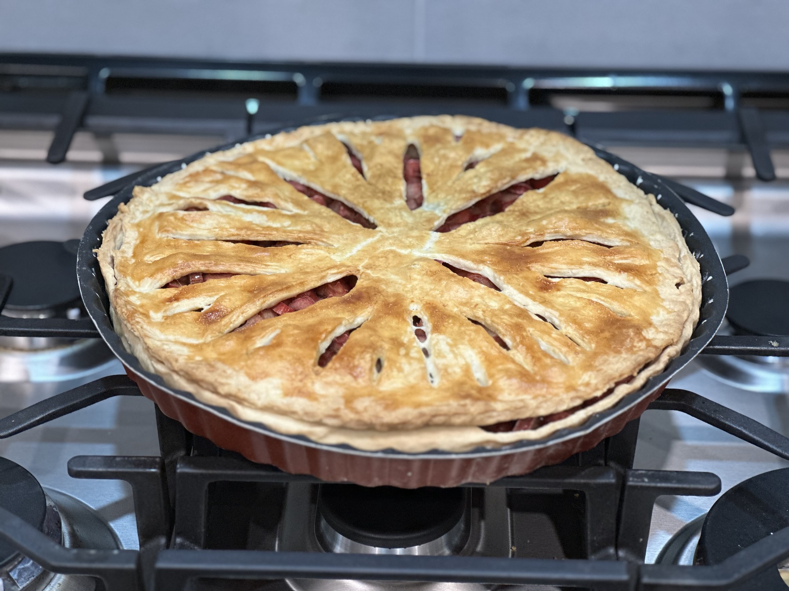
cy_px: 296
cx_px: 394
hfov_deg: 25.3
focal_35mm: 77
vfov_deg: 19.1
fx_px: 1755
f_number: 2.8
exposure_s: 1/40
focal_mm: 9
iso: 250
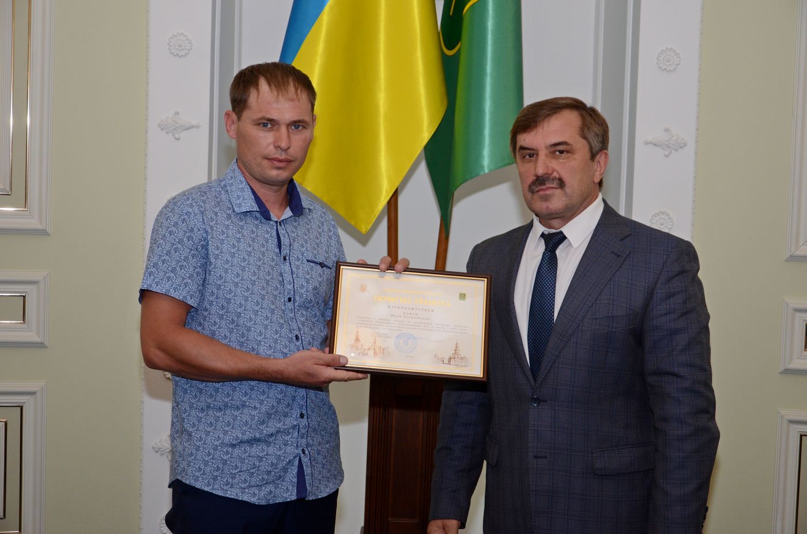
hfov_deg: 32.0
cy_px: 267
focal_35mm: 63
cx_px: 404
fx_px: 1409
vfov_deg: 21.5
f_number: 4.8
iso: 800
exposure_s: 1/250
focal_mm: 42
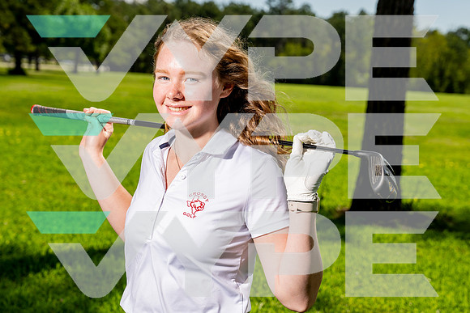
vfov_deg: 18.3
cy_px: 155
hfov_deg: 27.1
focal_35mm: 75
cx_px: 235
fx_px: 974
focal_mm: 65
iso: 100
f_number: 5.6
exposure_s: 1/640
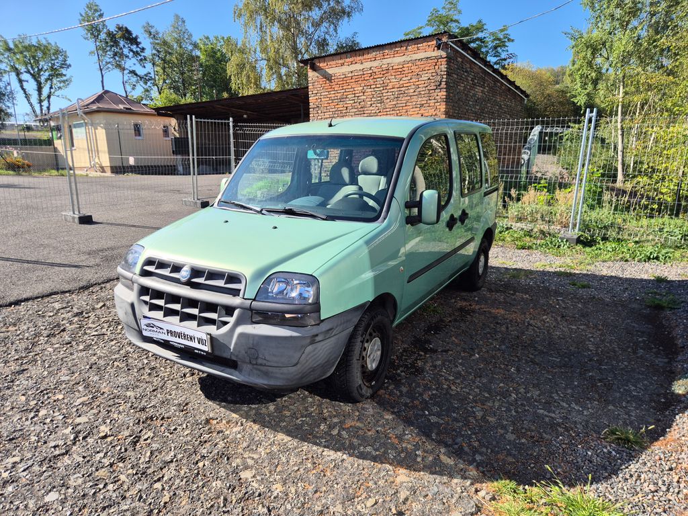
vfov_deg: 58.9
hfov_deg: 73.9
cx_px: 344
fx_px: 457
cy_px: 258
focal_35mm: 23
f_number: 1.8
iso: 25
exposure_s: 1/854
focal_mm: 5.4
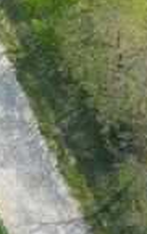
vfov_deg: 10.4
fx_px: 1144
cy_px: -292
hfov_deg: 5.8
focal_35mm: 179
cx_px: -527
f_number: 7.1
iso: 100
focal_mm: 12.29
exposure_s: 1/160
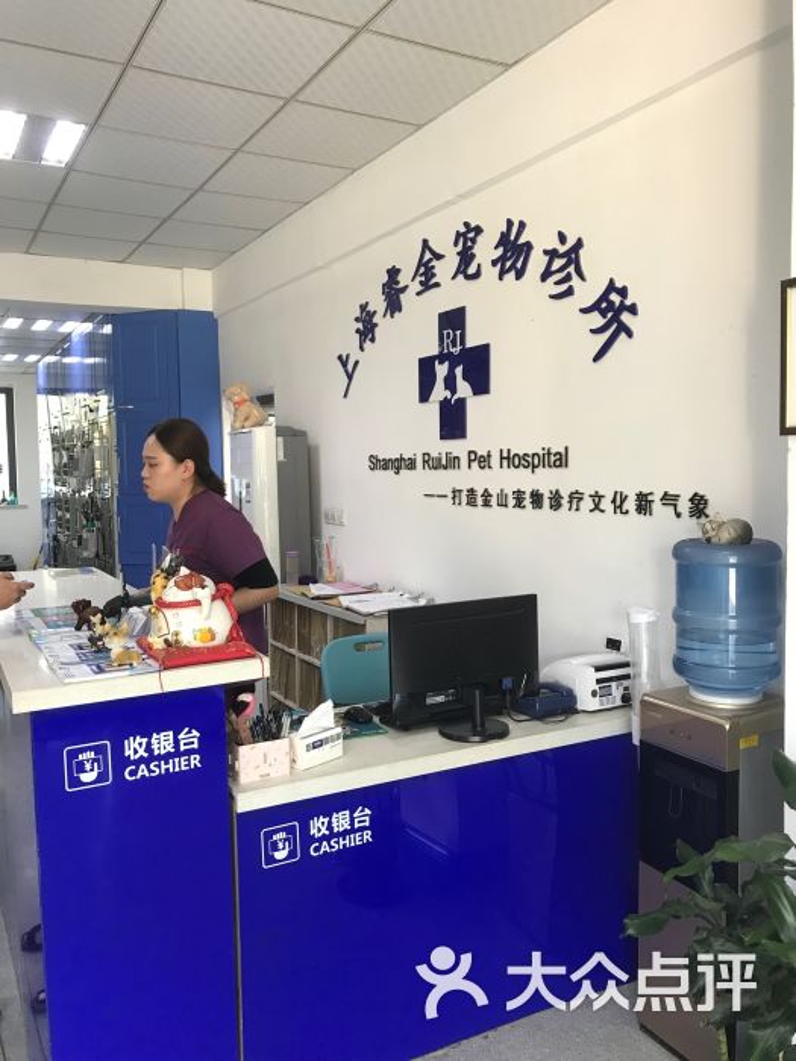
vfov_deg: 63.4
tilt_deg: -3.8
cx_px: 398
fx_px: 858
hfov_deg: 49.7
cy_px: 530
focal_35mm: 28
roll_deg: +1.0
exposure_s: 1/20
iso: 32
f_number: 1.8
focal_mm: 3.99
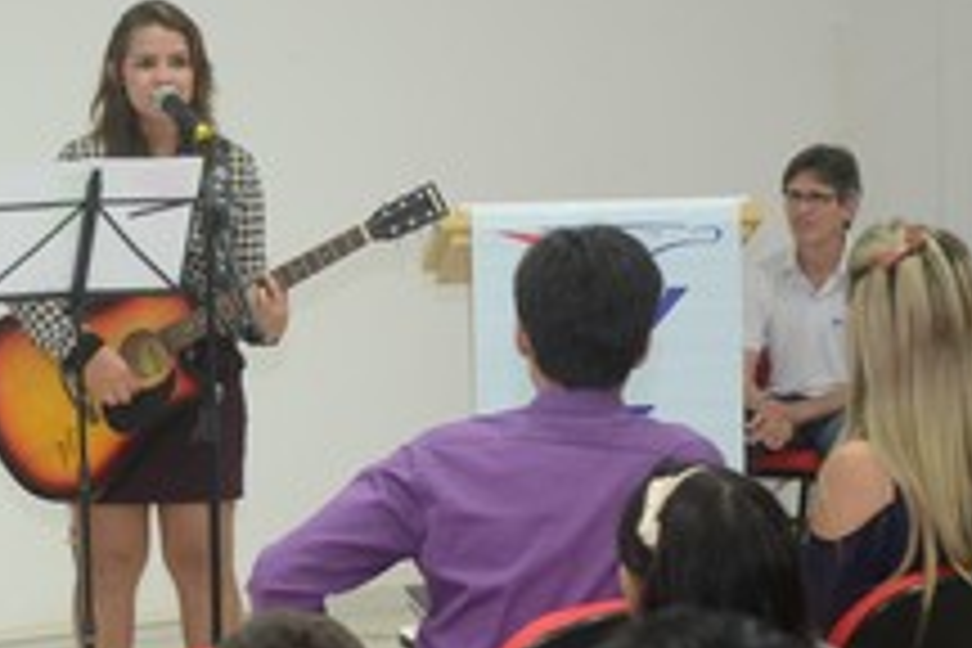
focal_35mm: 125
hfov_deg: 16.2
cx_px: 112
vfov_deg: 11.0
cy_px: 432
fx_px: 3375
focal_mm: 40
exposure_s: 1/80
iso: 1600
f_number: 4.5
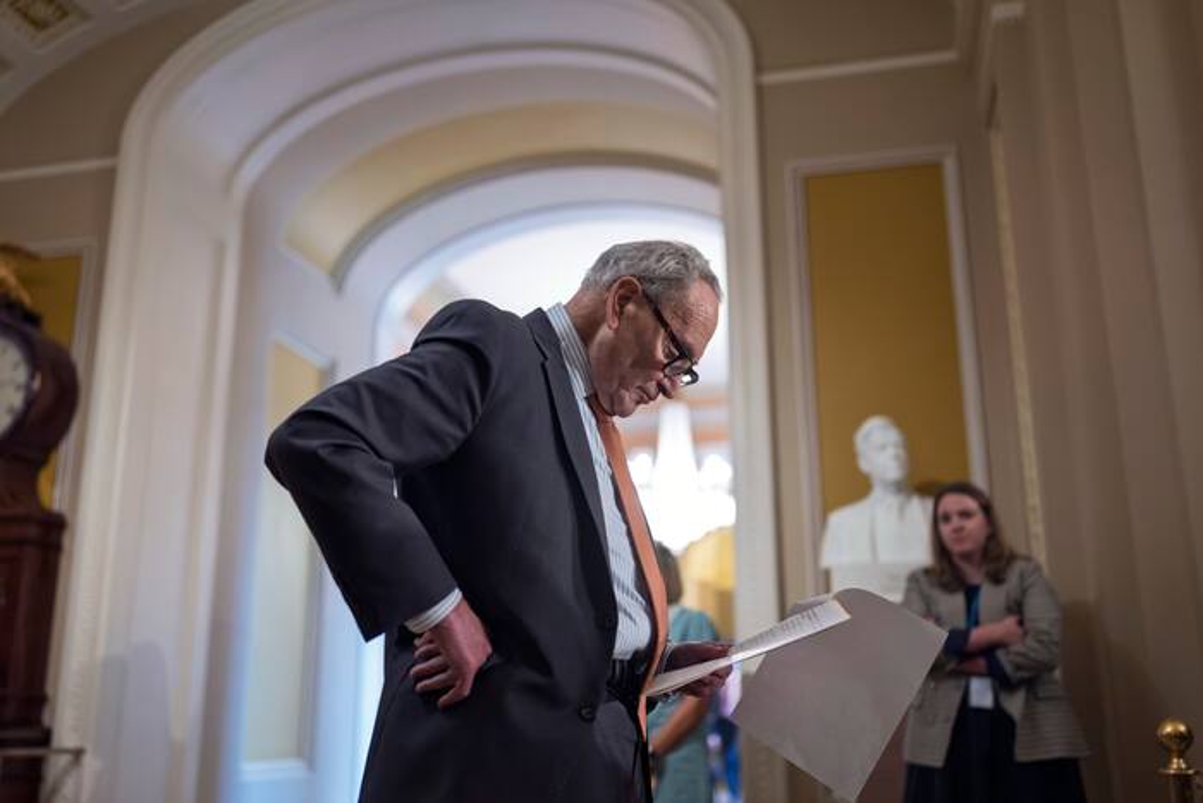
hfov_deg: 54.4
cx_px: 602
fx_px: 1170
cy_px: 402
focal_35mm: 35
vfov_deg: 37.9
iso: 2500
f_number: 1.4
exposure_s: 1/320
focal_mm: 35
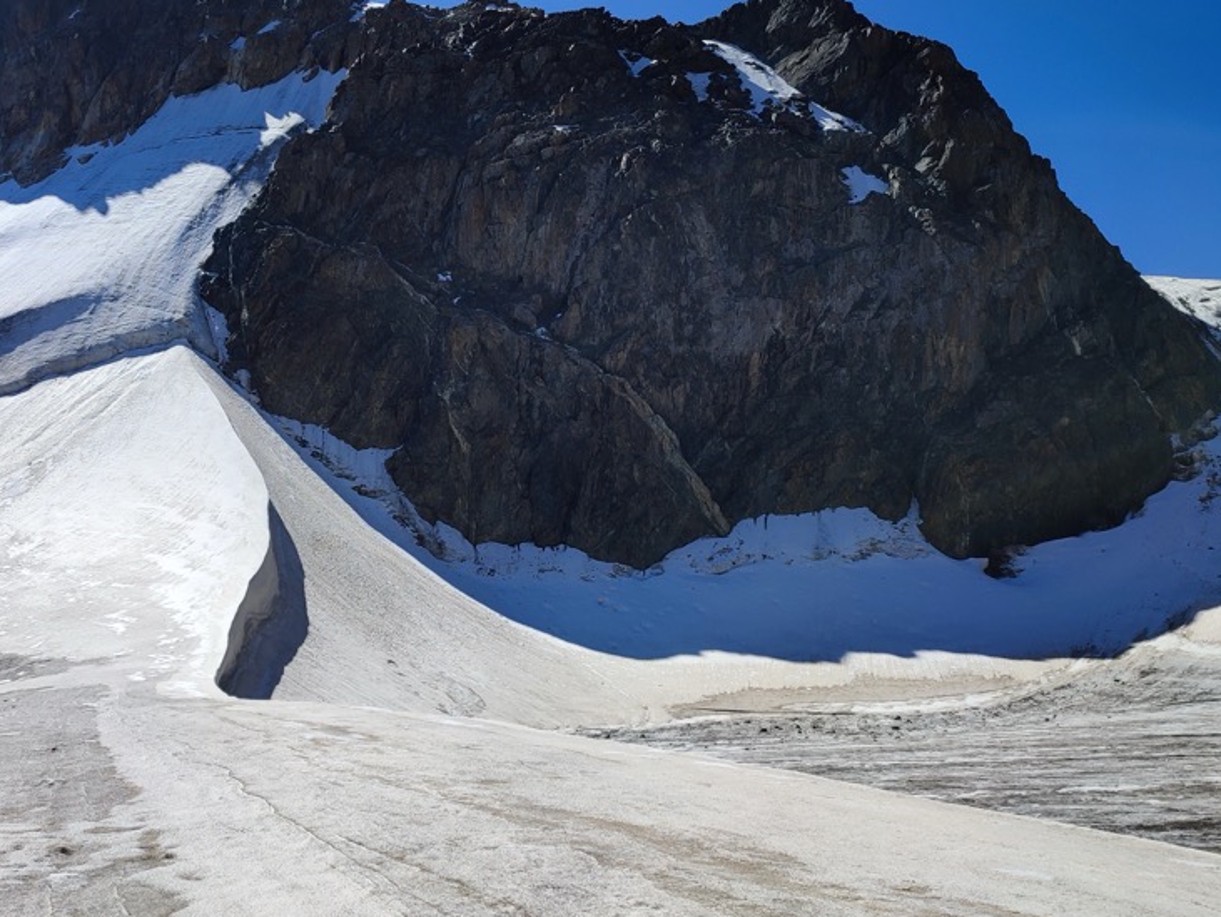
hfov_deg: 51.9
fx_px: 1235
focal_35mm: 35
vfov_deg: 40.7
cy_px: 479
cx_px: 438
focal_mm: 6.04
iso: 50
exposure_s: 1/1403
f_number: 1.9
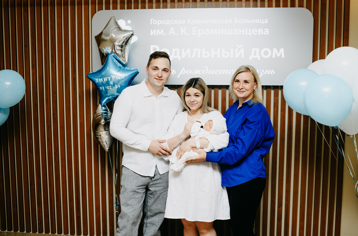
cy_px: 113
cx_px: 184
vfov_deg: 36.5
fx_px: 357
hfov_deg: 53.2
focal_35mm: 36
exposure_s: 1/160
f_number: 4
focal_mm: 35
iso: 200
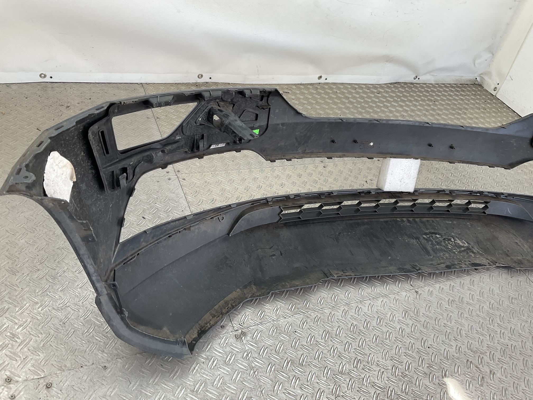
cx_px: 266
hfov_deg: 61.7
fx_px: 447
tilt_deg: -41.2
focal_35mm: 29
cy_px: 200
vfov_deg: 48.2
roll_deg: -18.5
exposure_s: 1/100
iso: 20
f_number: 1.8
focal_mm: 3
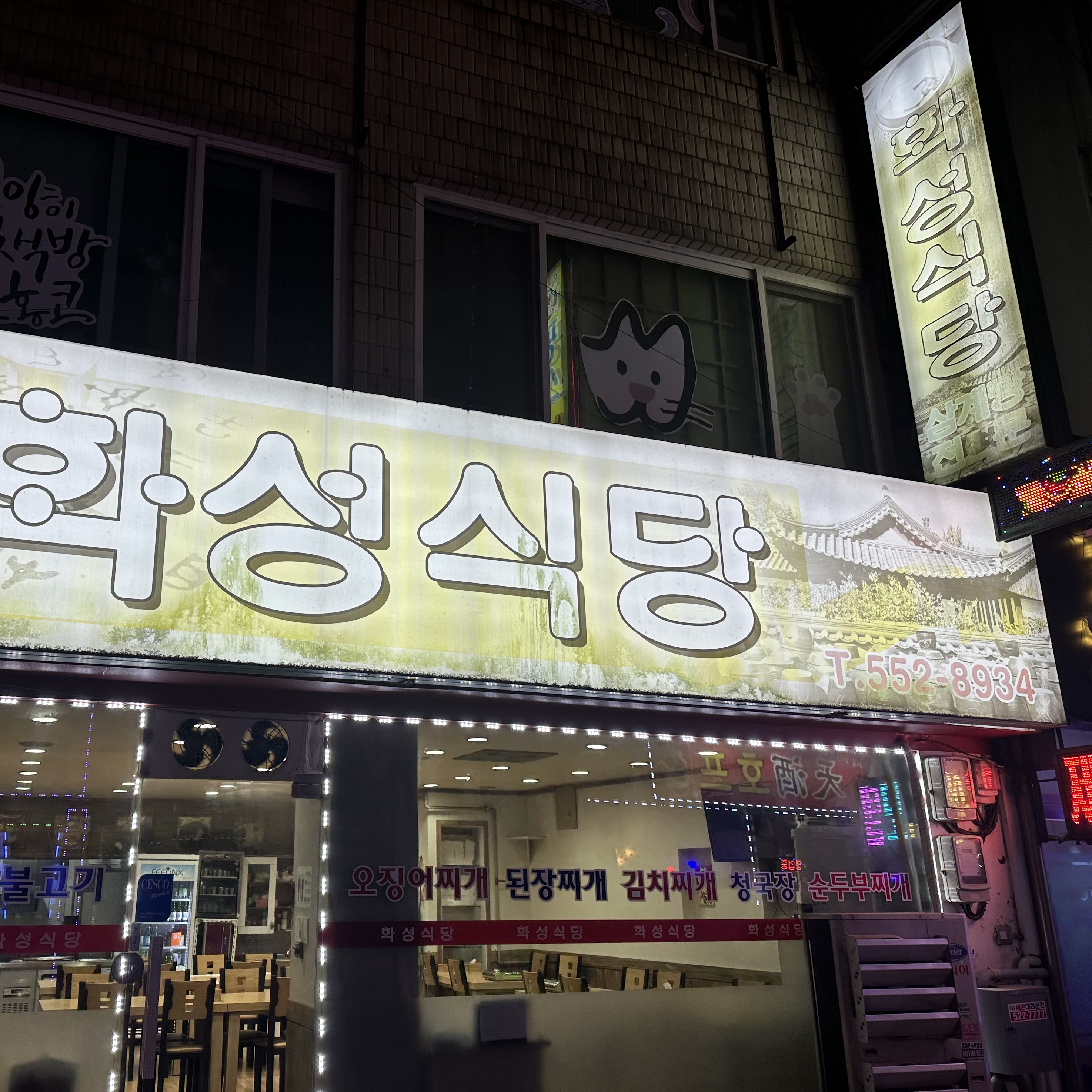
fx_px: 1035
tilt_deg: +15.8
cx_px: 394
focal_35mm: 29
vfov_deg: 55.6
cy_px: 557
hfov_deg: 54.8
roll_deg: -0.4
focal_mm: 6.86
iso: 64
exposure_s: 1/176
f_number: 1.78
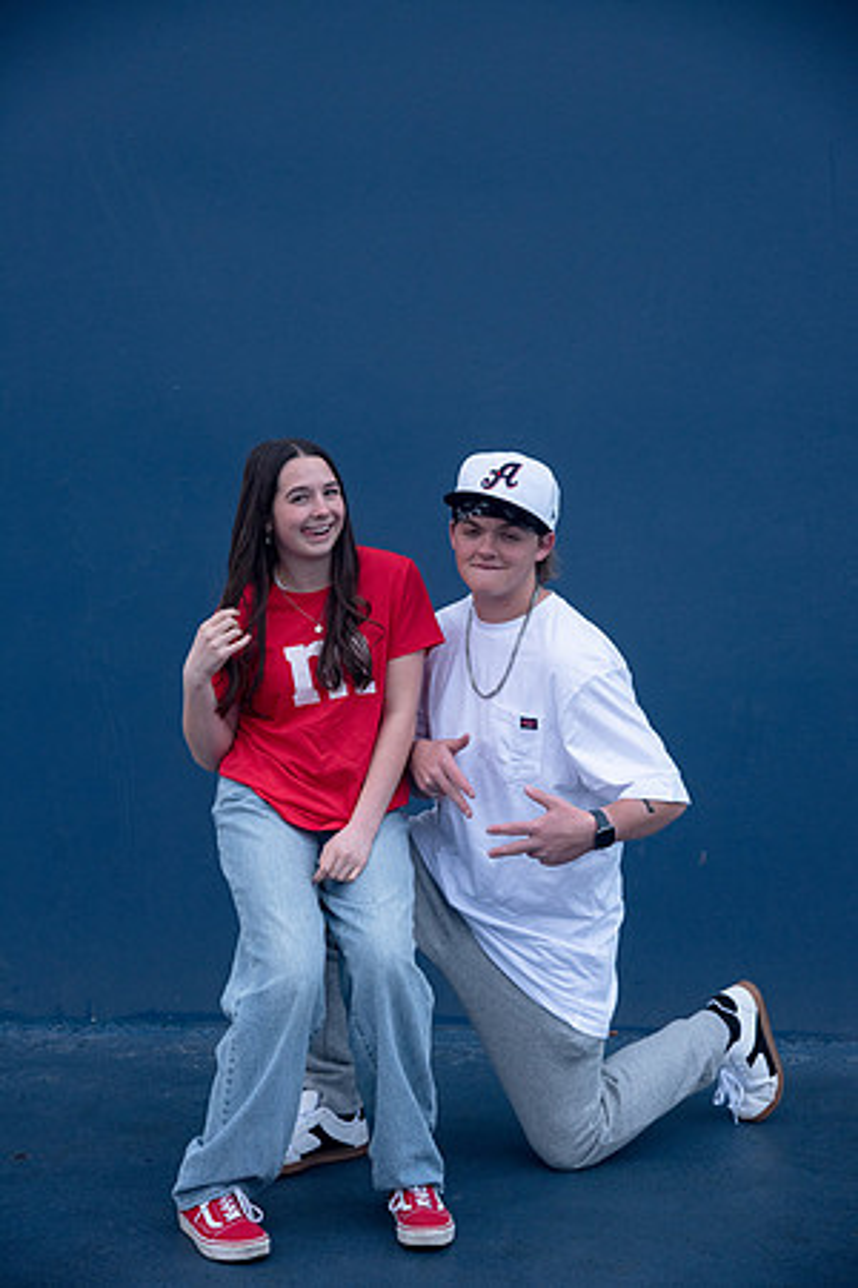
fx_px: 2502
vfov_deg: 28.8
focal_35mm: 70
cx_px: 429
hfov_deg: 19.5
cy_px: 644
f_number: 5.6
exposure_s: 1/125
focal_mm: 70
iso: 500
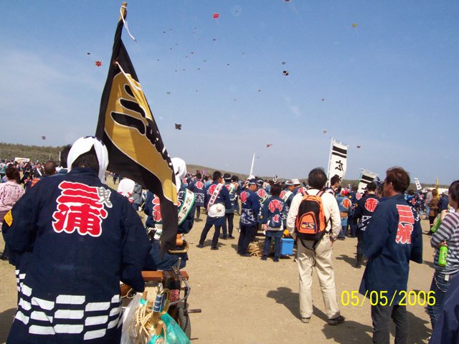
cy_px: 172
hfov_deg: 54.0
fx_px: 451
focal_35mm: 34
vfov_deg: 41.8
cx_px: 230
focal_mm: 5.6
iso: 140
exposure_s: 1/1091
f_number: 5.1
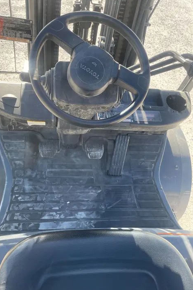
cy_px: 142
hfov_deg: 46.2
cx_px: 81
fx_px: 225
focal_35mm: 28
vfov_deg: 65.5
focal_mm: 4.2
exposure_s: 1/445
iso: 50
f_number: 1.6
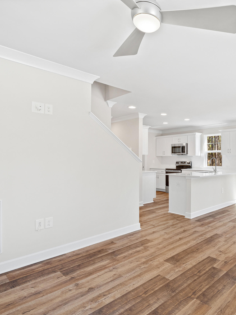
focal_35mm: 22
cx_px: 191
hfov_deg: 56.4
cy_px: 156
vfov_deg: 76.4
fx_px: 200
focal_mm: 10
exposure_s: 1/4
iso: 100
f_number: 8
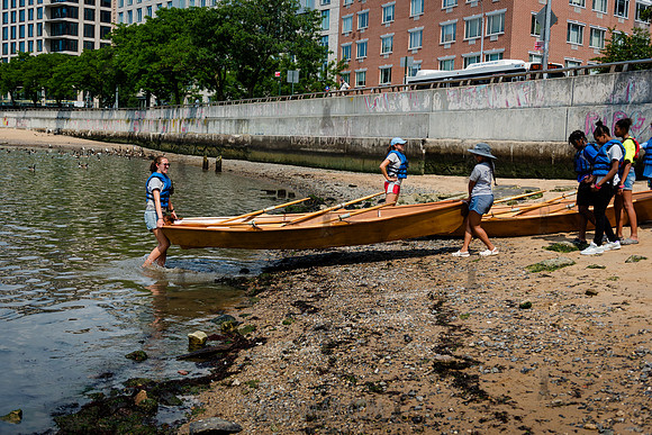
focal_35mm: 42
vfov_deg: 31.9
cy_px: 218
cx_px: 326
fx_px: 761
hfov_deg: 46.4
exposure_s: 1/1250
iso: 100
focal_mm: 42
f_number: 3.5
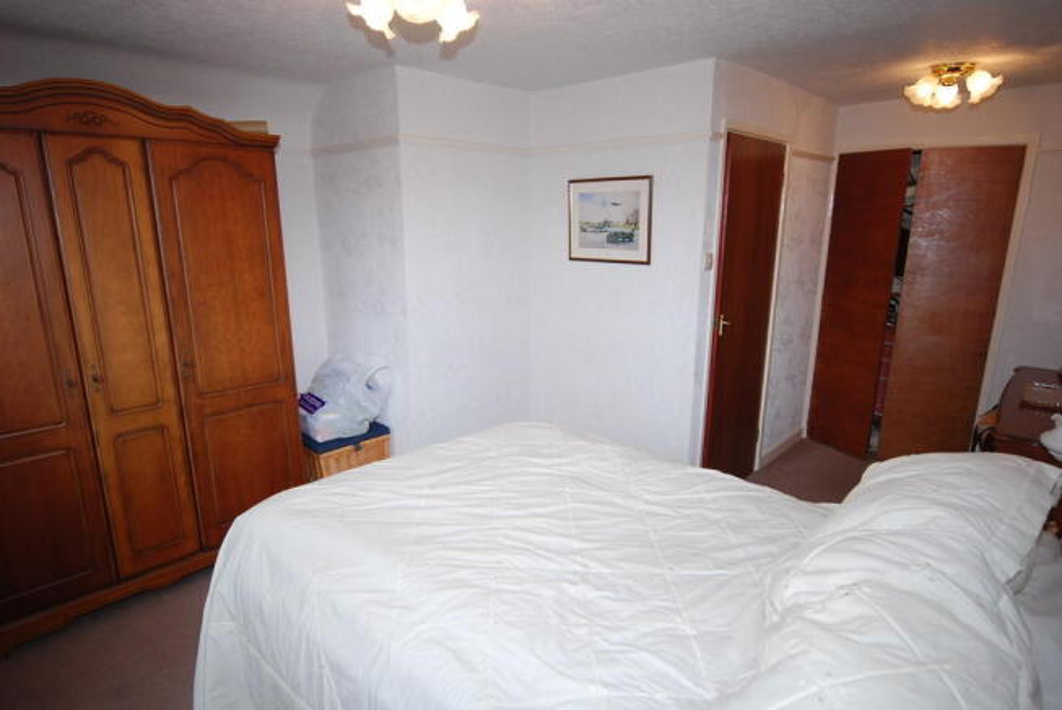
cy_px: 355
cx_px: 531
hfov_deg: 85.4
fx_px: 576
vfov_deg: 63.4
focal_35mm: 20
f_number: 4.8
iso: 200
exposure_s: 1/60
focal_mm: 13
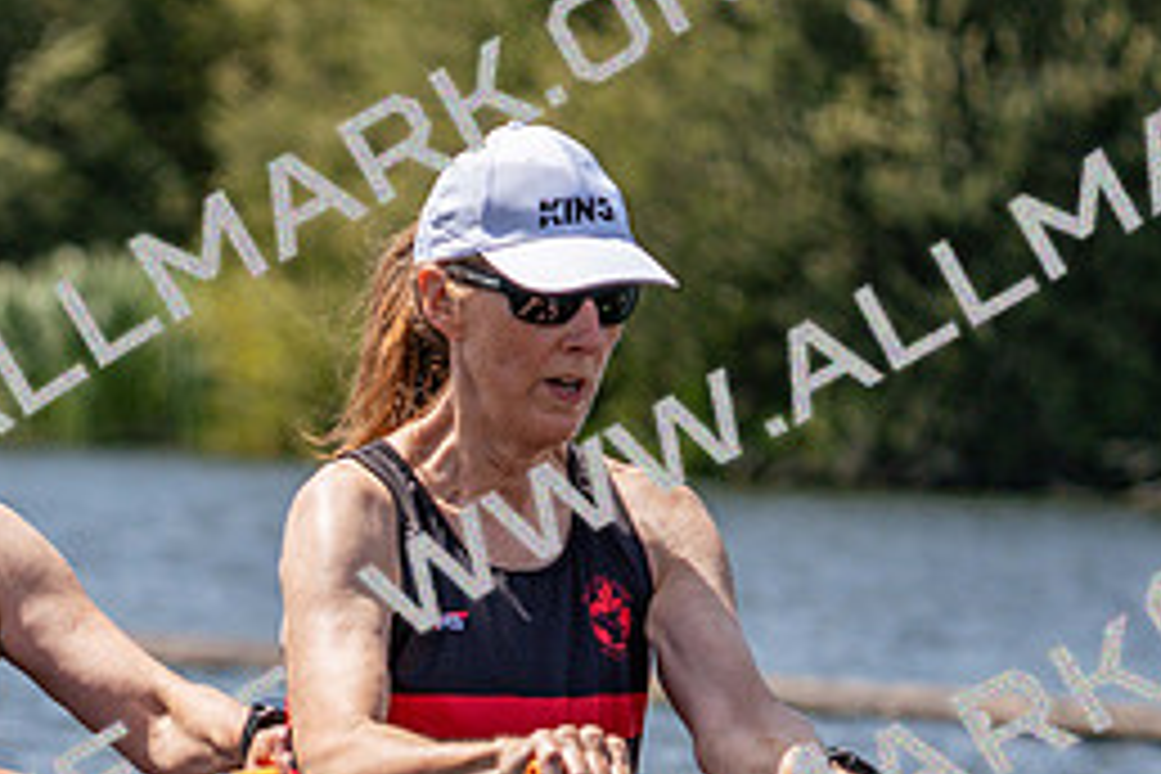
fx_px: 14511
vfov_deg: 3.1
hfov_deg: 4.6
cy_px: 709
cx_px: 32
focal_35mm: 450
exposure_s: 1/2000
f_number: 5.6
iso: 250
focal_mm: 200
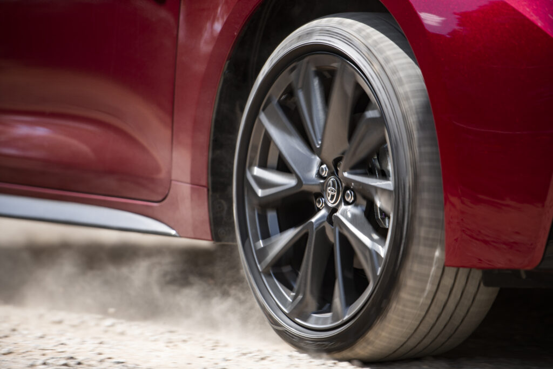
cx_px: 276
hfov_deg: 10.8
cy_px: 184
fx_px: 2919
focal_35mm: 190
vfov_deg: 7.2
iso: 125
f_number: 2.8
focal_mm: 190
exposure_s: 1/500
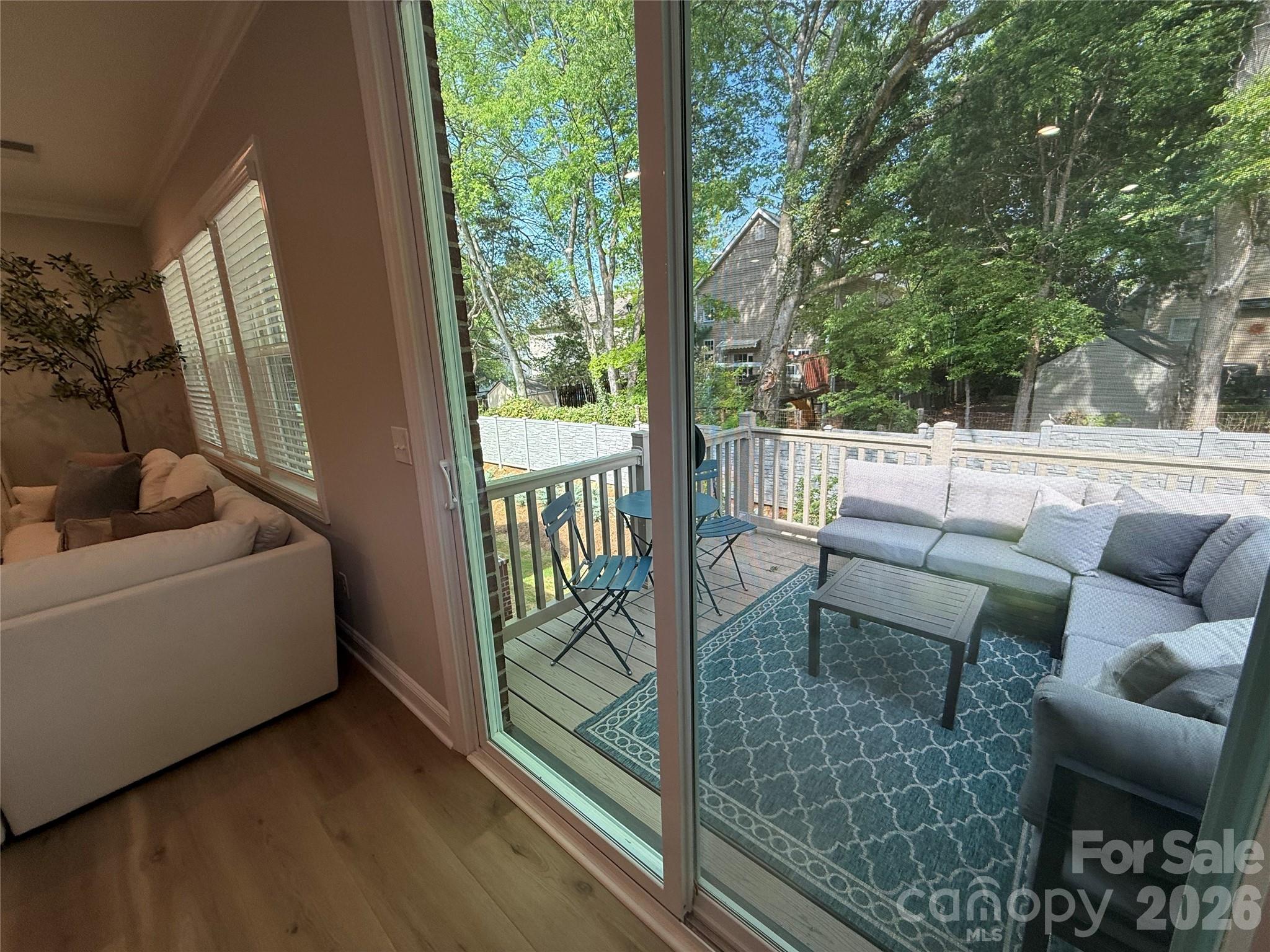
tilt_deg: -12.3
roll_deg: +1.0
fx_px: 514
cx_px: 635
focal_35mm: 14
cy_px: 476
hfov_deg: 102.1
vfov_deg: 85.7
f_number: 2.2
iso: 50
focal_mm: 2.22
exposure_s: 1/125
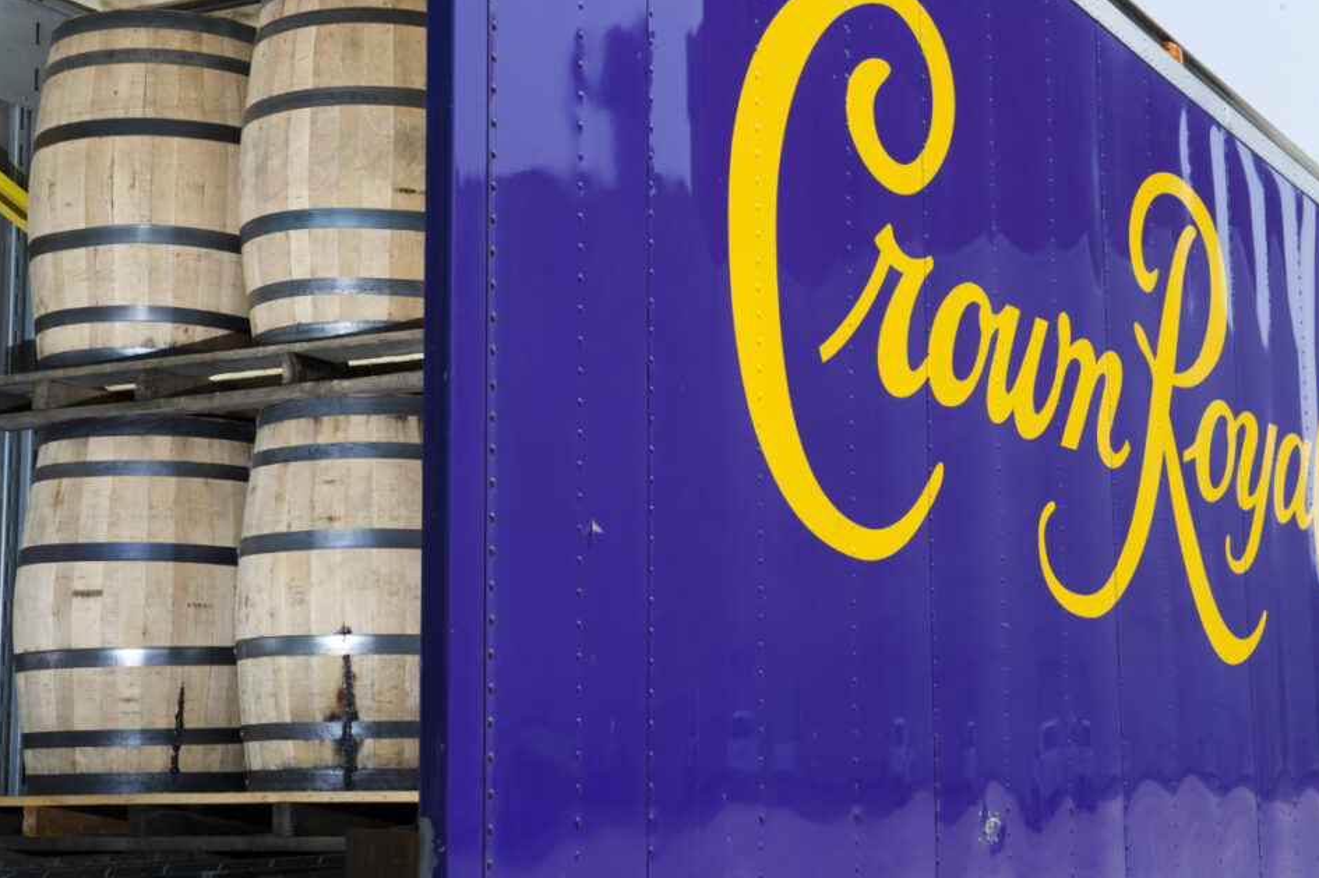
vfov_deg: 20.9
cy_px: 404
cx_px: 666
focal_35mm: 65
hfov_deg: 31.0
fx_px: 2380
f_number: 13
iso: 100
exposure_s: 1/200
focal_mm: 60
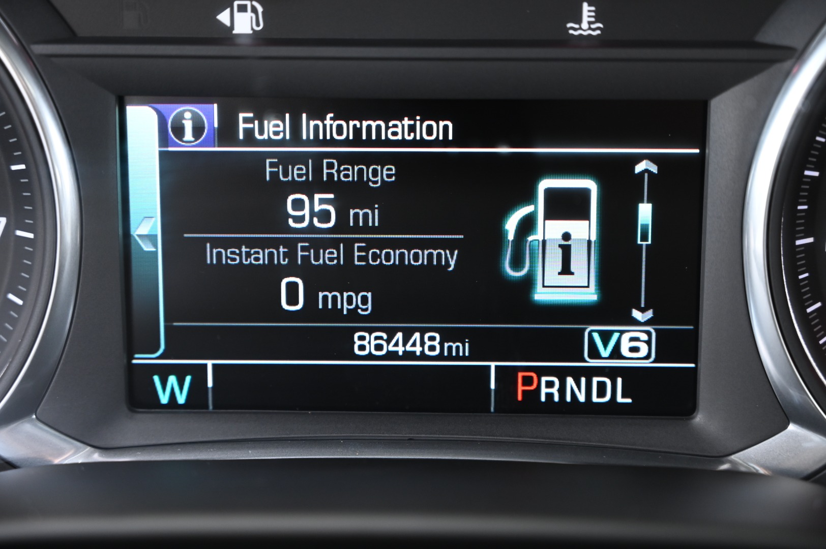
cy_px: 274
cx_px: 413
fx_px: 1605
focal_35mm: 70
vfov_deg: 19.4
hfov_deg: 28.9
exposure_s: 1/125
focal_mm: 70
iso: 1100
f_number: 4
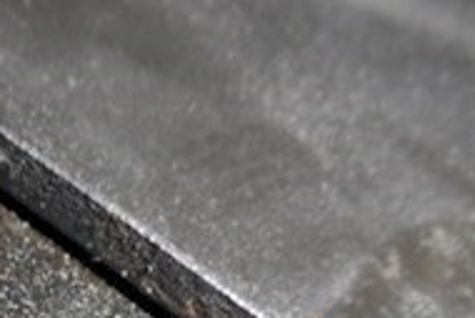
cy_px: 576
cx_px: 92
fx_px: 1109
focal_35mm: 84
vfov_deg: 14.3
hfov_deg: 23.8
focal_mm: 4
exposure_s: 1/30
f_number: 3.2
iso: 100
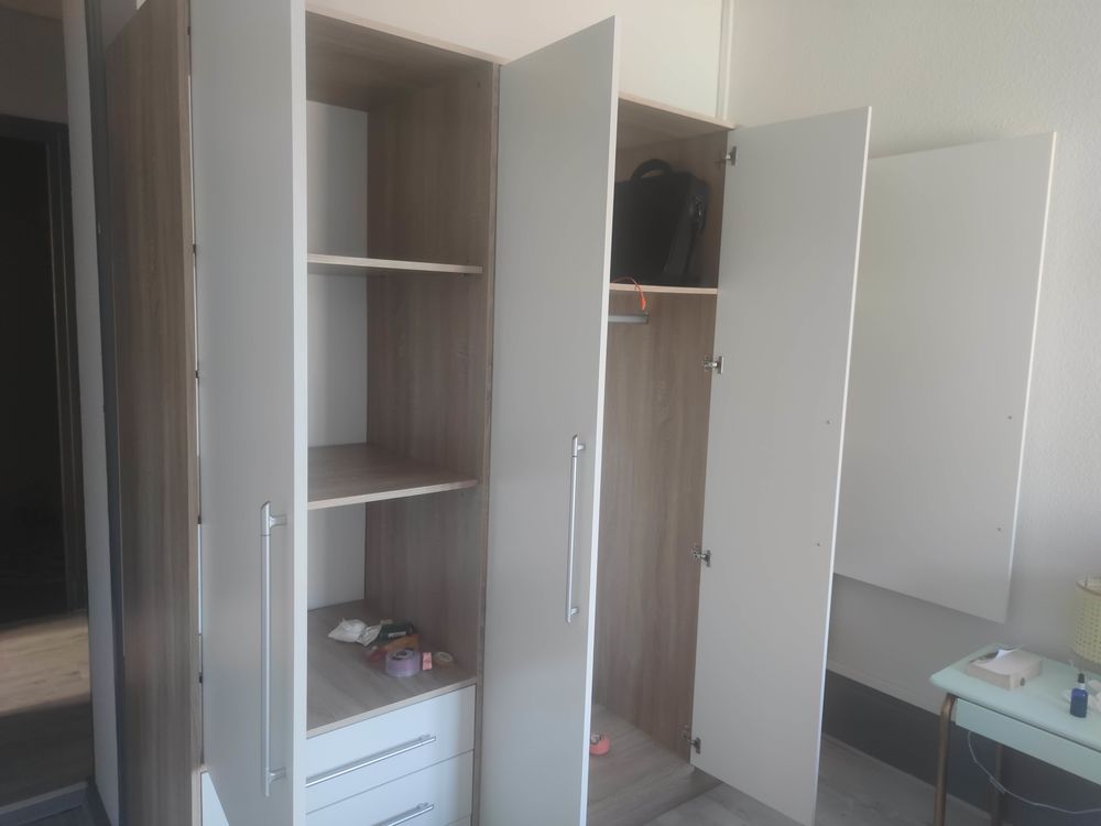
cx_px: 550
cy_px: 413
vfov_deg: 56.8
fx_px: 763
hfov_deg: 71.6
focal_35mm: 24
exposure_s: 1/100
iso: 716
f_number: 1.69
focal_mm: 6.72
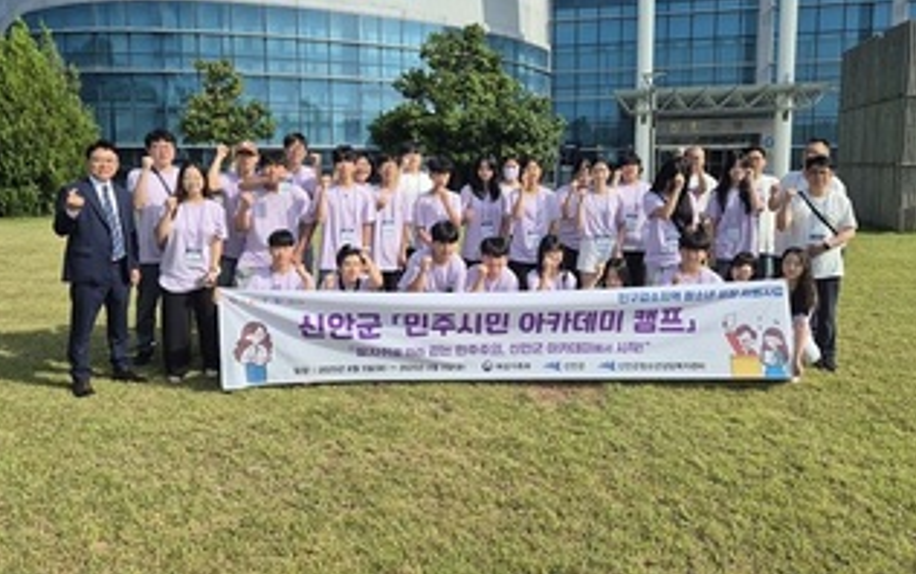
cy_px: 216
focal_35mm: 27
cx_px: 464
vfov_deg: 45.7
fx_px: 675
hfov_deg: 68.4
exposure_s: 1/1724
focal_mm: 5.4
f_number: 1.8
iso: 25
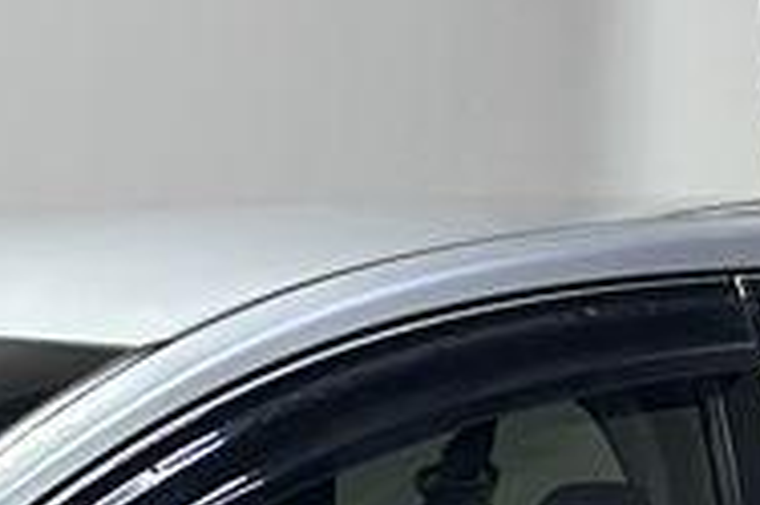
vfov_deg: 3.5
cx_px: -283
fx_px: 8078
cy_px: 1204
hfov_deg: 5.4
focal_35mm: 383
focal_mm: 6.86
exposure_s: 1/112
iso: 64
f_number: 1.78
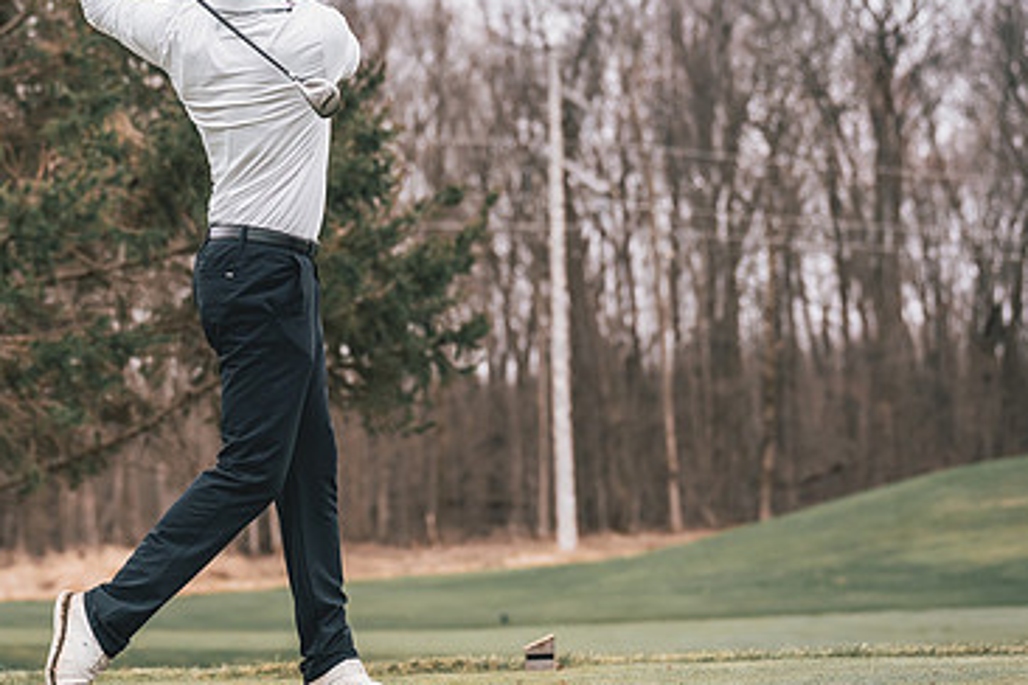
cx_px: 357
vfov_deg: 11.9
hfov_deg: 17.8
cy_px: 240
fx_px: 3284
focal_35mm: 115
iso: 640
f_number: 2.8
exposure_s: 1/4000
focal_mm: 70
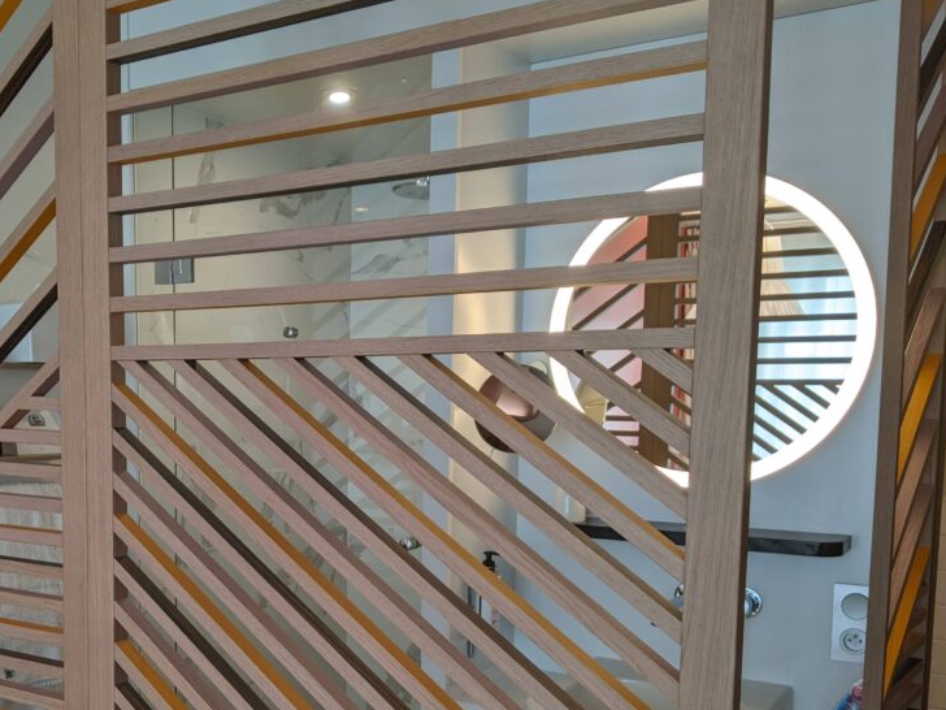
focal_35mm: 38
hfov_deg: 47.8
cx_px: 286
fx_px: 1038
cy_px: 481
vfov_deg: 37.3
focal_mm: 4.44
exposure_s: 1/99.9
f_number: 1.8
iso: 79
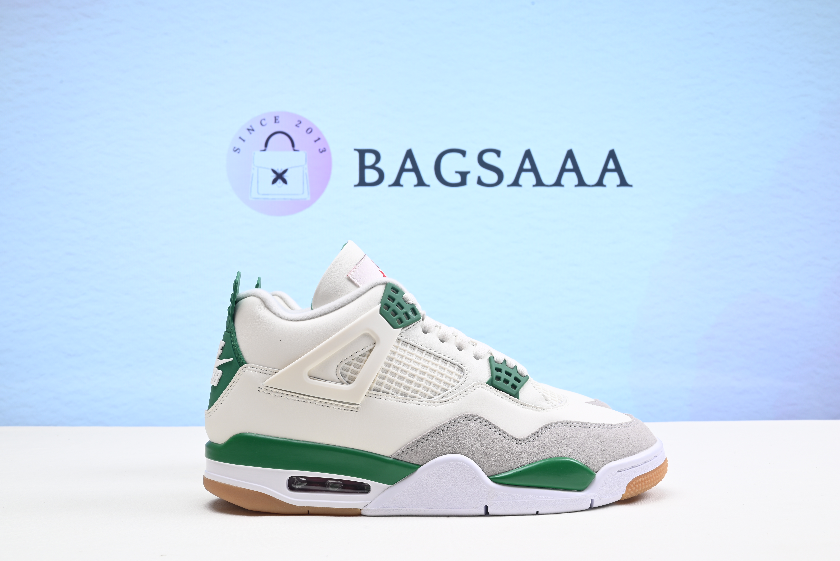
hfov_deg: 47.4
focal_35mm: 41
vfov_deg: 32.7
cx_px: 420
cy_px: 280
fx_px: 957
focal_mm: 41
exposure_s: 1/2
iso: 100
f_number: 16
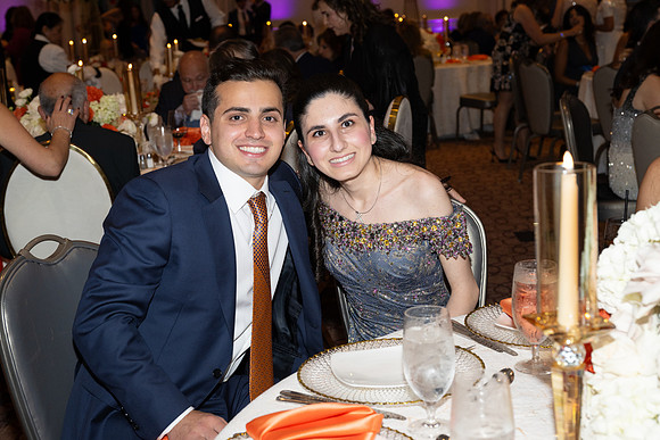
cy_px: 220
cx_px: 330
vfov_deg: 25.1
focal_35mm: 54
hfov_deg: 36.9
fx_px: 990
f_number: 5.6
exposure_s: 1/100
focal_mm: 54
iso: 800
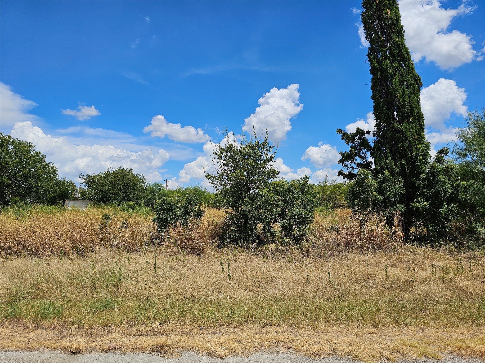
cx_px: 242
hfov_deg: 73.9
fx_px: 322
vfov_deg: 58.9
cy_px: 182
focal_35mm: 23
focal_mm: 6.3
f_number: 1.7
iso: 10
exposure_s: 1/1354
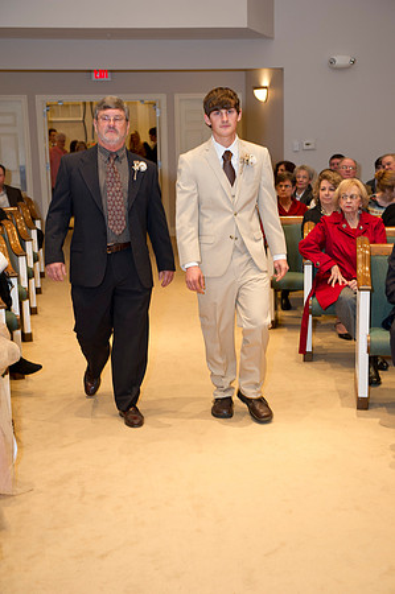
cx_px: 198
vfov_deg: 38.2
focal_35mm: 52
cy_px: 297
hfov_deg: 25.9
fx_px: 858
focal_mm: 52
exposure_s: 1/80
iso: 1250
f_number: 4
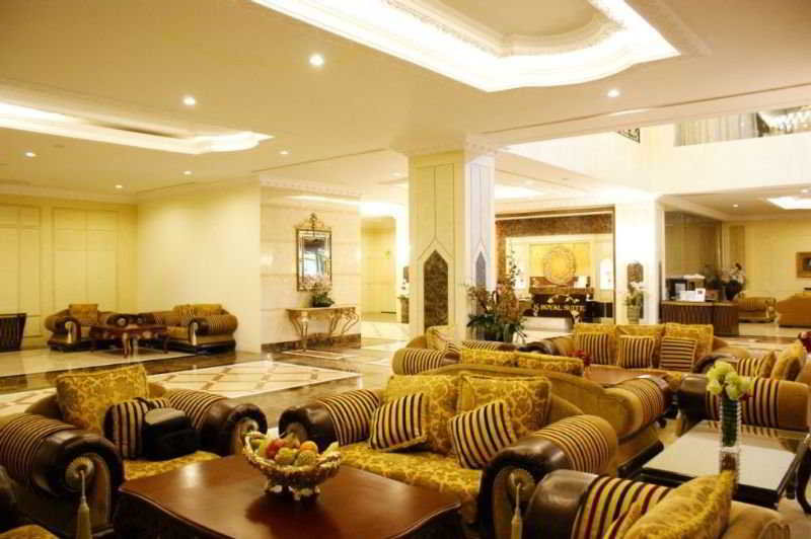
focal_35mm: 27
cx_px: 406
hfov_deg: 67.4
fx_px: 608
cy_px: 270
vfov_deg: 47.9
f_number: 3.5
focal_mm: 18
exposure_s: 1/10
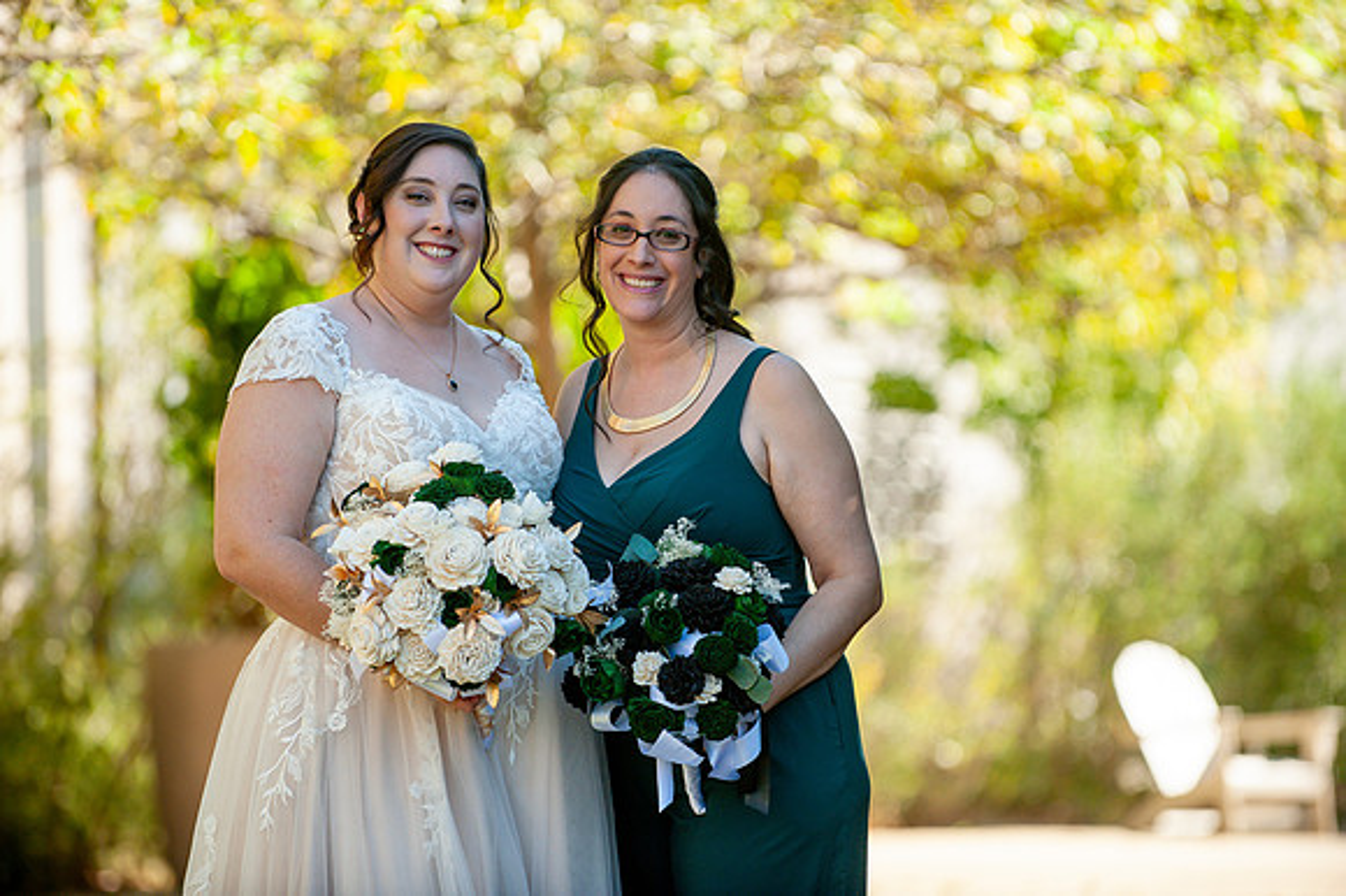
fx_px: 6539
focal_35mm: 175
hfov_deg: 11.8
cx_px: 673
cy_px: 448
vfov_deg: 7.8
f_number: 3.5
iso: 400
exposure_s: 1/1600
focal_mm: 175
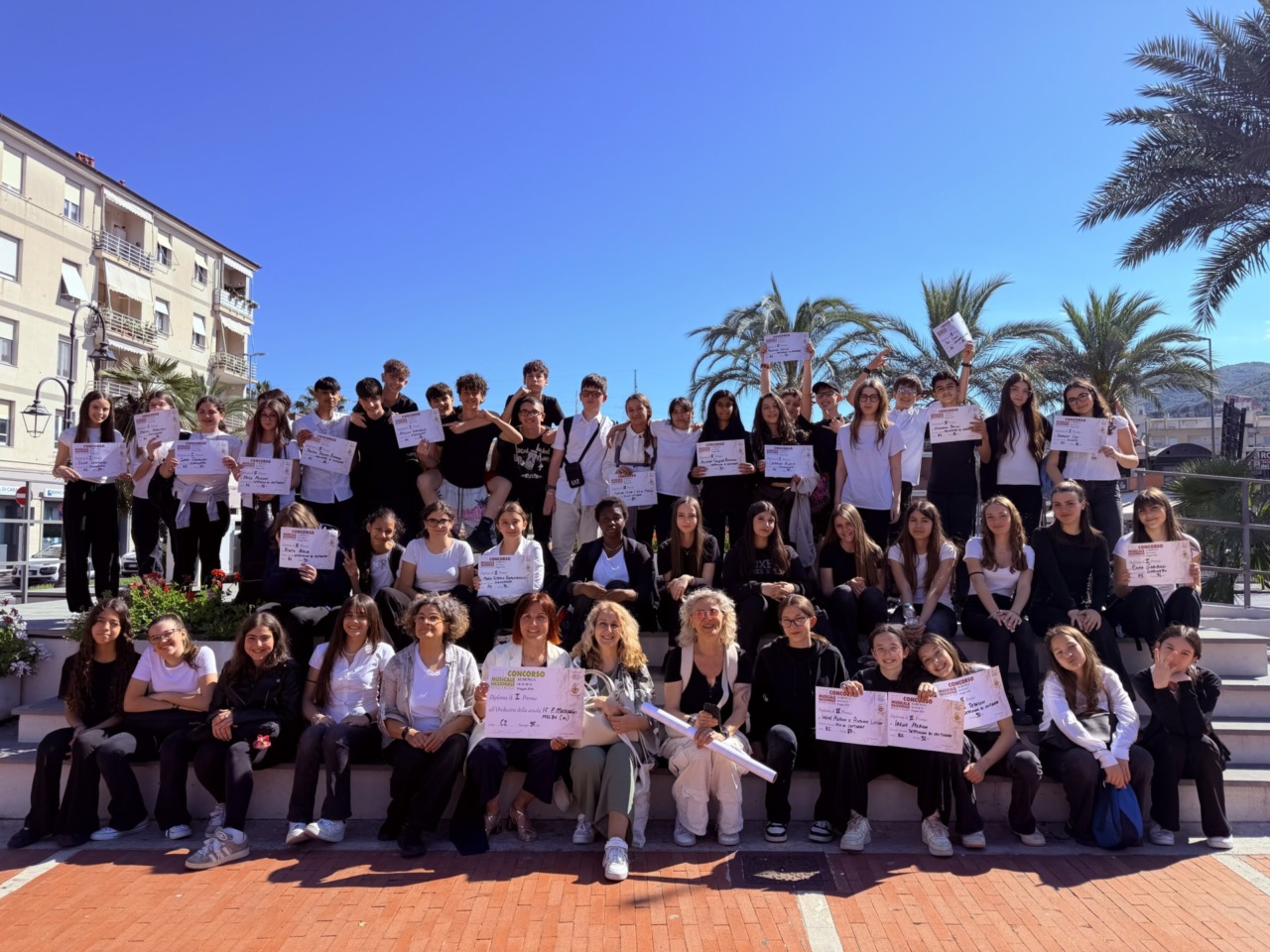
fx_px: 881
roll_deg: -0.8
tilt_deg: +3.5
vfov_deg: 56.8
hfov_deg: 71.6
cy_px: 476
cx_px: 635
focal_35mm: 24
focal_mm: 6.76
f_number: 1.78
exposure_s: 1/3584
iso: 80
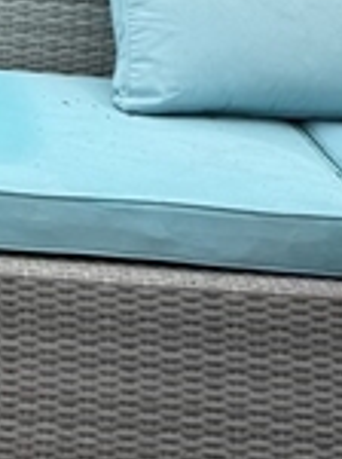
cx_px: -394
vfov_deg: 13.0
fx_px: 1625
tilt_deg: +5.4
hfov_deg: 10.7
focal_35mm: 123
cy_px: -563
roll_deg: +0.8
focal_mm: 6.76
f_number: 1.78
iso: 80
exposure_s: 1/2445
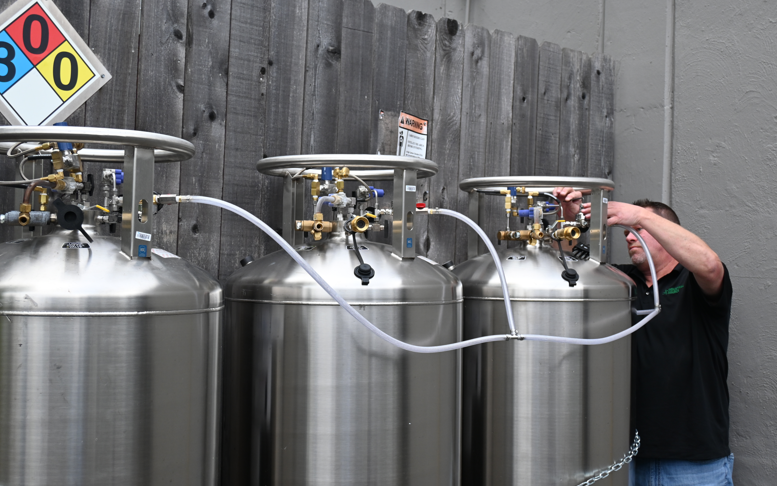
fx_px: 990
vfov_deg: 27.6
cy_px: 246
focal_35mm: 47
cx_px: 390
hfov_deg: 42.8
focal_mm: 30.5
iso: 400
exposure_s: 1/250
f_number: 4.8
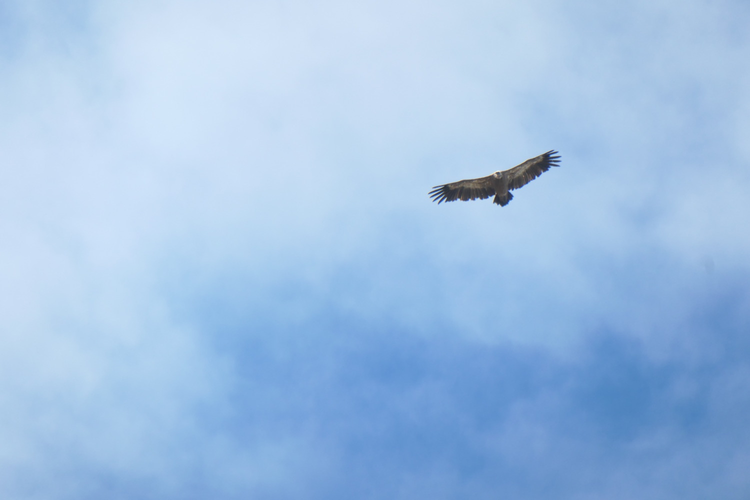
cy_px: 250
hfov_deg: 5.7
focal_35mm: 360
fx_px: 7499
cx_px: 375
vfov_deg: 3.8
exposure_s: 1/400
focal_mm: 132
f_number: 6.4
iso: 200
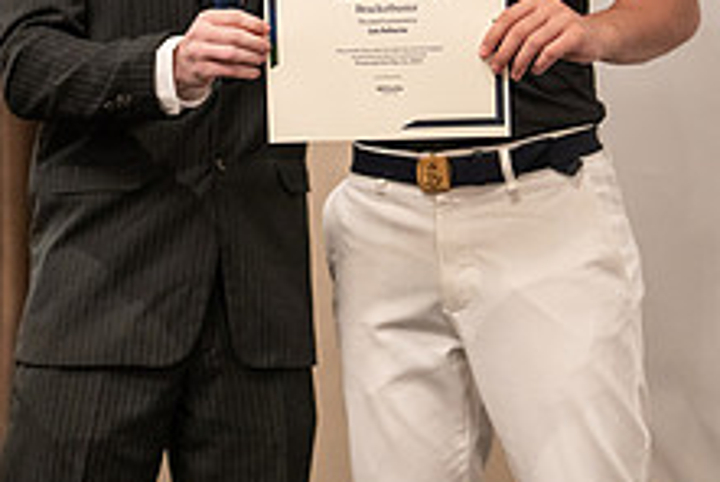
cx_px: 336
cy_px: -64
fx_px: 2623
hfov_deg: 15.6
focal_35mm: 131
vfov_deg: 10.4
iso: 2000
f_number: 1.2
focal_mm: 50
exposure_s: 1/320
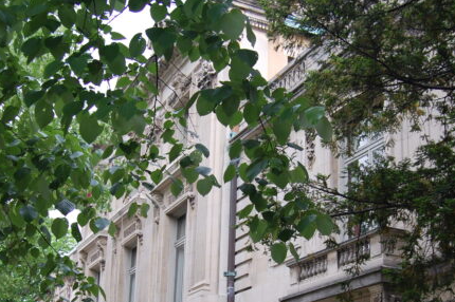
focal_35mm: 59
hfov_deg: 34.0
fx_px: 745
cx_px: 233
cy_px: 250
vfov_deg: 22.6
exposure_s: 1/100
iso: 200
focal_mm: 22
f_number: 5
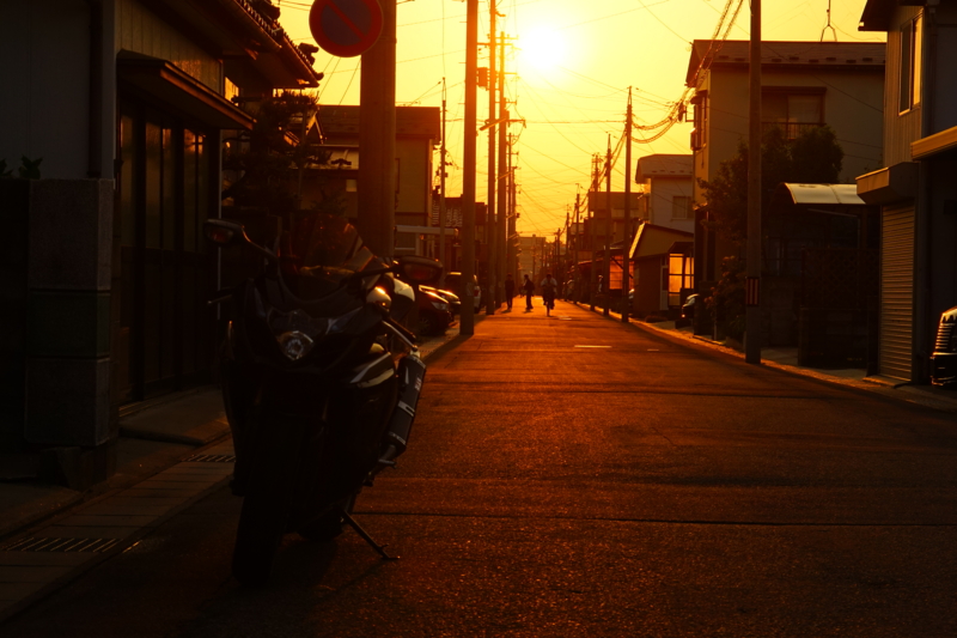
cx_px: 478
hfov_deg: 21.2
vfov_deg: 14.2
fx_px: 2551
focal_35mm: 96
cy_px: 319
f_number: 10
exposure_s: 1/160
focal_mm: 64
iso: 100
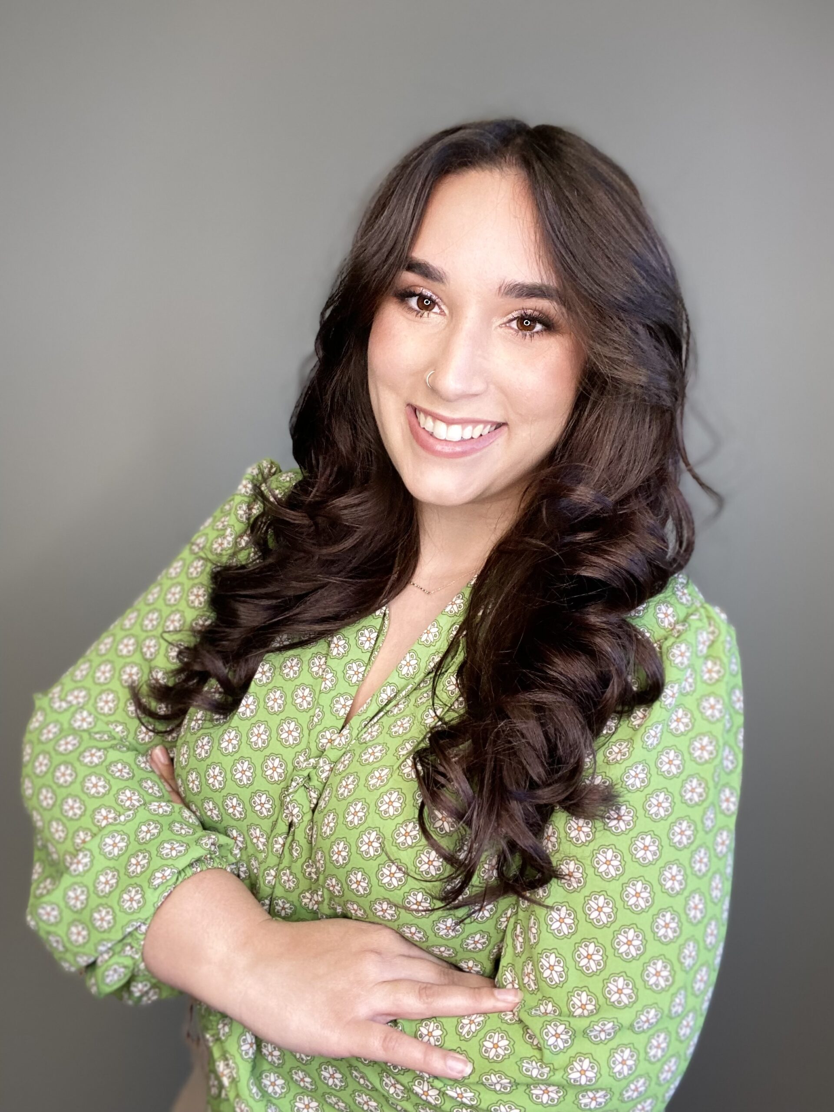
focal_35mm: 30
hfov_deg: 46.8
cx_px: 417
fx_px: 964
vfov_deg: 60.0
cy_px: 556
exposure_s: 1/120
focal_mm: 2.71
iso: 80
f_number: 2.2
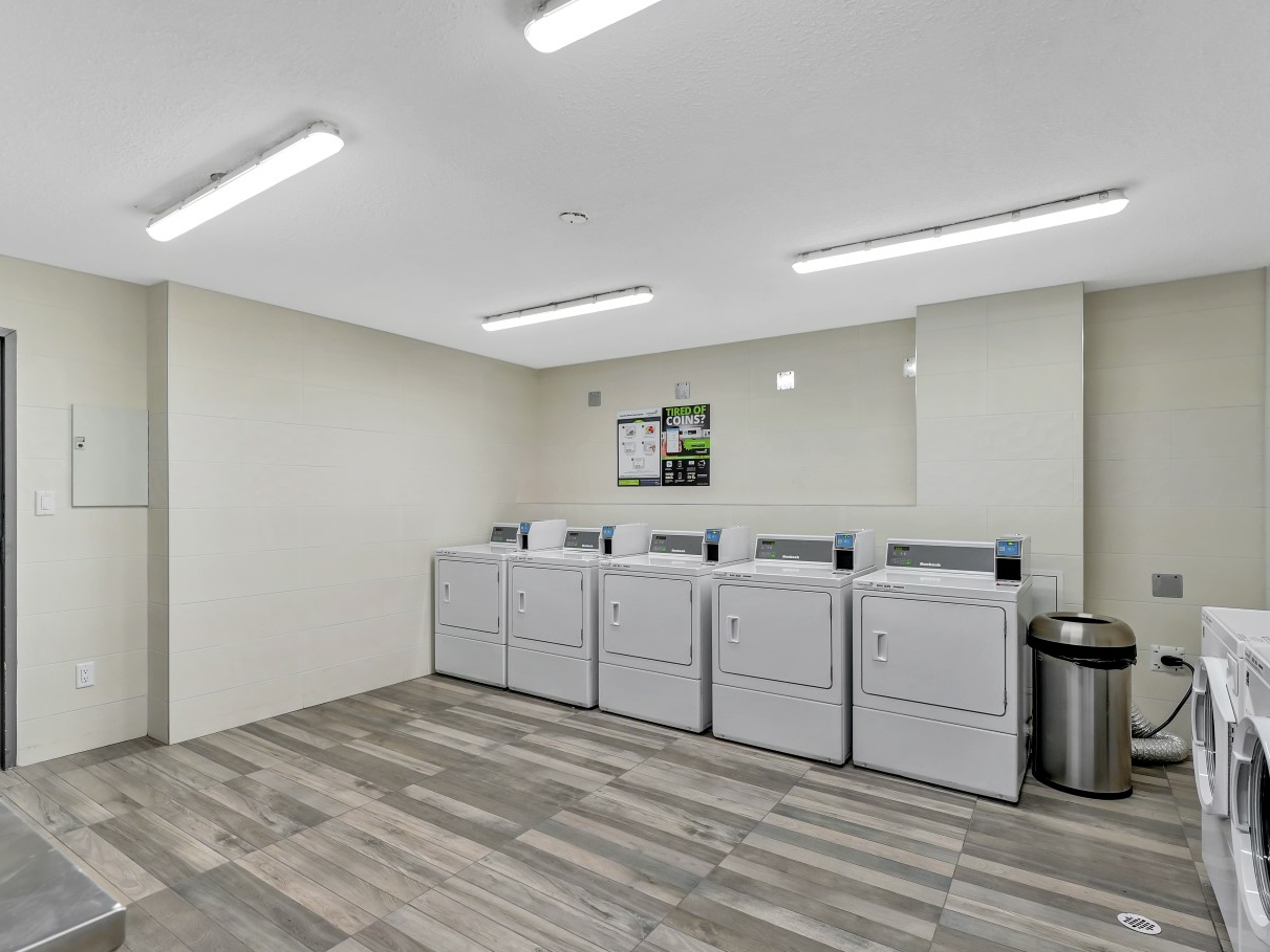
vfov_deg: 71.6
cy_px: 482
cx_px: 601
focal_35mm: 18
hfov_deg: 87.7
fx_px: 661
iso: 400
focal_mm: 14
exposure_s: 1/60
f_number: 6.3
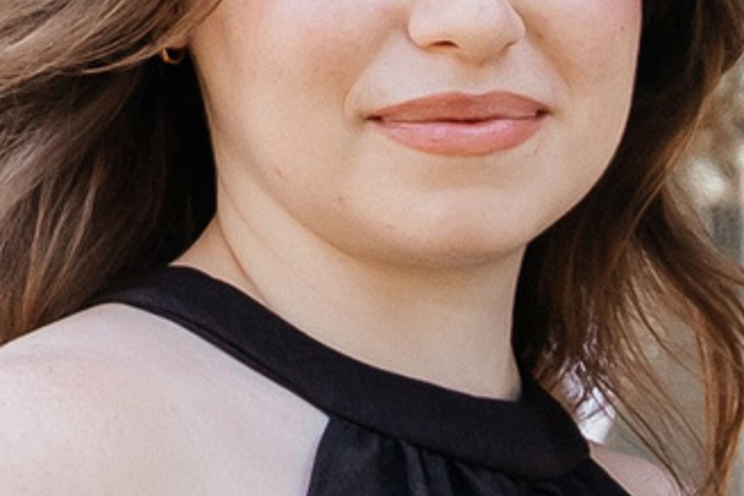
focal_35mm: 285
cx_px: 2170
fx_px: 5892
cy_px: 731
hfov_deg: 6.6
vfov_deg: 4.8
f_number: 5.6
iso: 640
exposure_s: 1/500
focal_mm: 34.5
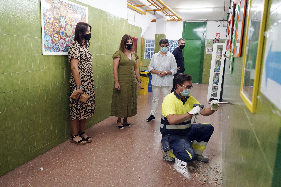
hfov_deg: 63.7
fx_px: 226
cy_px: 94
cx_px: 140
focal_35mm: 29
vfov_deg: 45.0
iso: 6400
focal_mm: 29
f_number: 4
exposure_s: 1/160
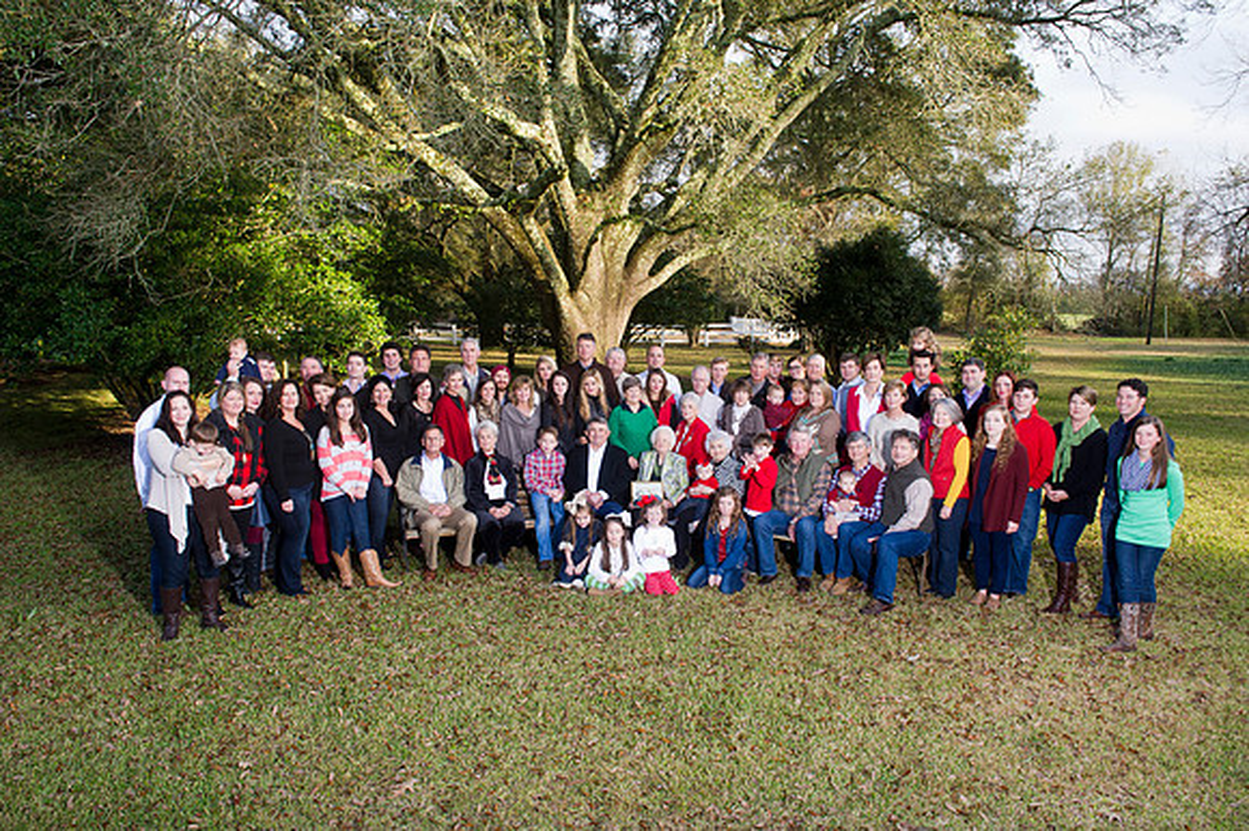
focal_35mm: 24
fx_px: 832
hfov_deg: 73.8
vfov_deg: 53.1
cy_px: 416
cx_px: 624
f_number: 8
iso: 1000
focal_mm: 24
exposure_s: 1/250
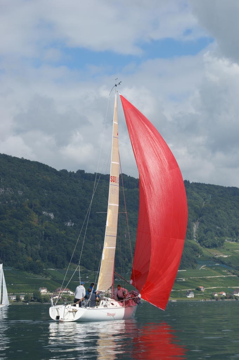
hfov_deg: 15.2
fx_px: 898
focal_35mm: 90
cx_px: 120
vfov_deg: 22.6
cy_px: 180
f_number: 13
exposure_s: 1/160
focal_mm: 60
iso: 100
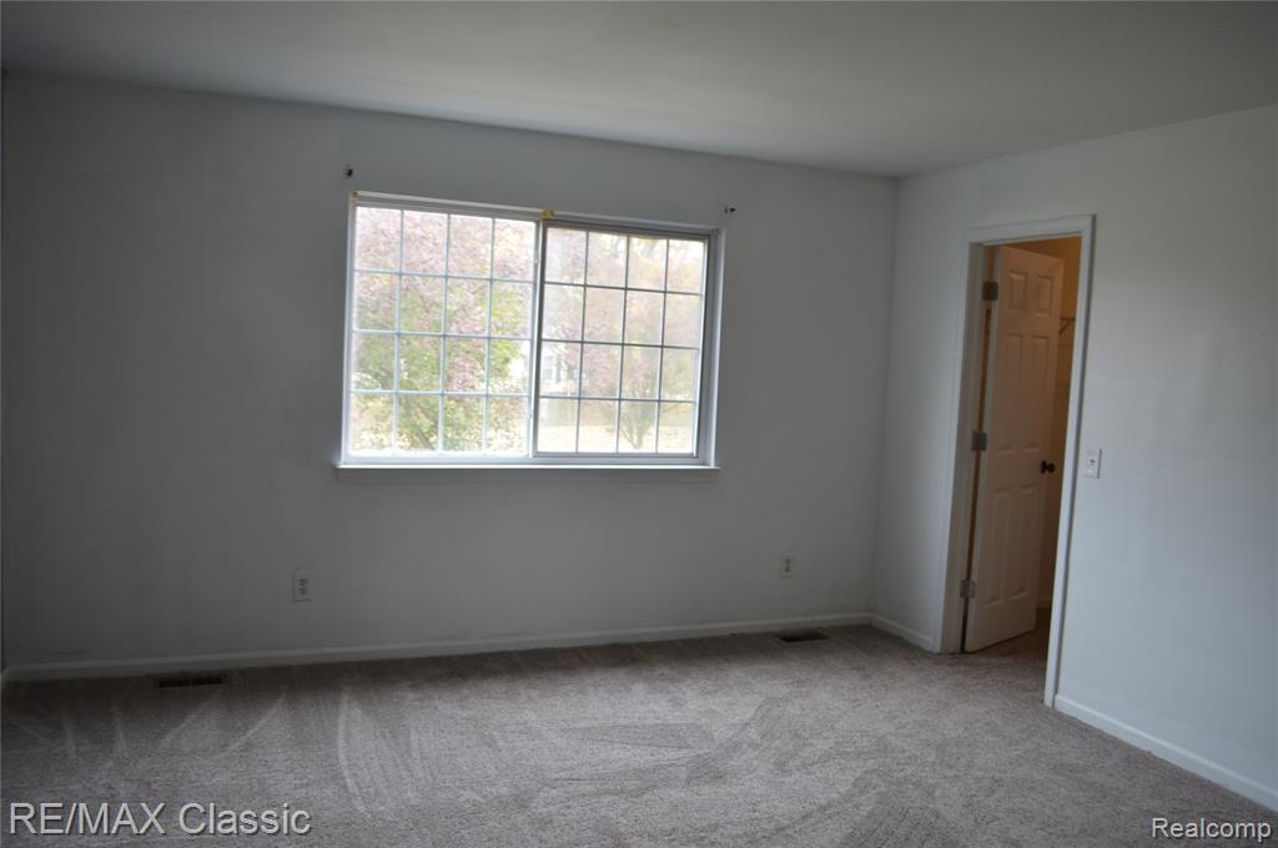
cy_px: 424
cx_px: 639
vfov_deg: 47.8
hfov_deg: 67.4
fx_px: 957
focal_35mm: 27
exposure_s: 1/60
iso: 400
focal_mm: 18
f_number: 4
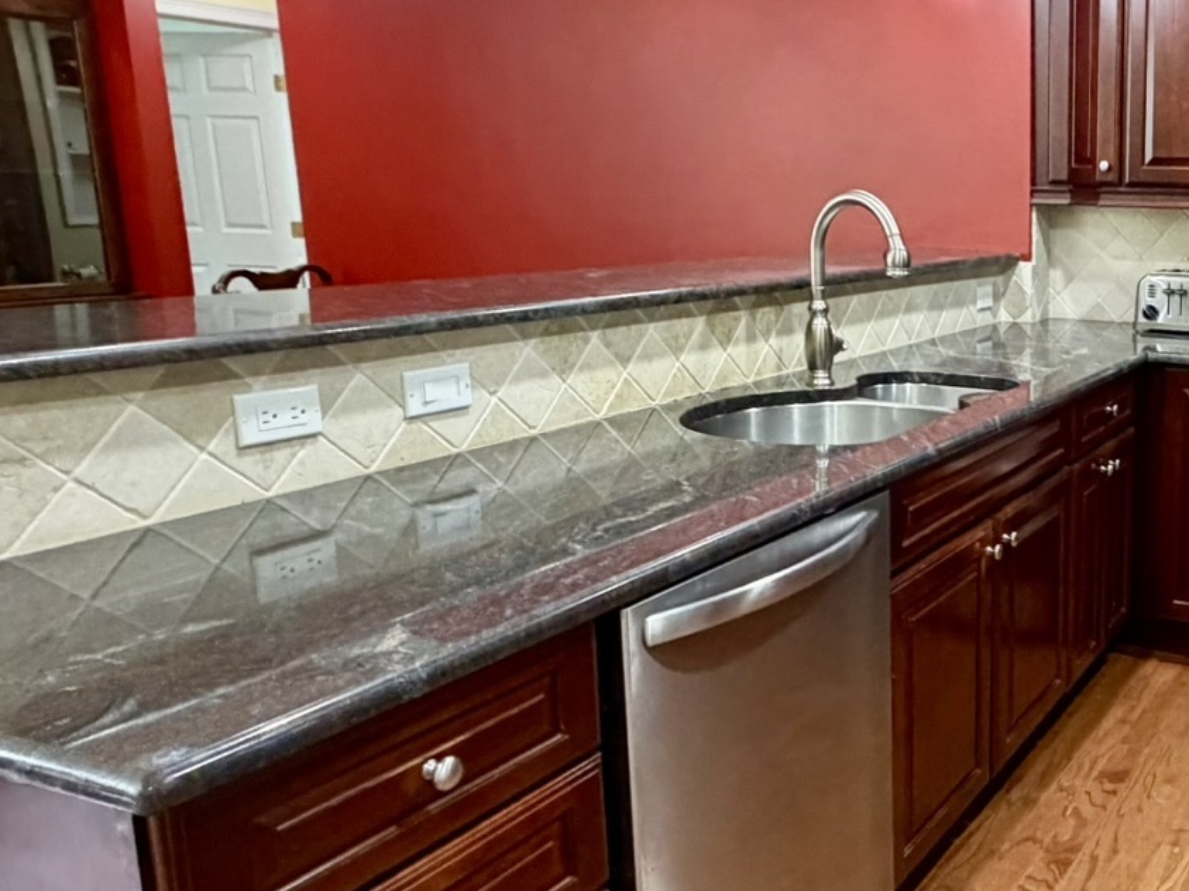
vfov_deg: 41.8
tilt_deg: -12.6
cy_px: 423
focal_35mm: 34
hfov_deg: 46.9
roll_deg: -2.3
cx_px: 1134
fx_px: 1168
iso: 640
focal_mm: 2.22
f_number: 2.2
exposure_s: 1/60
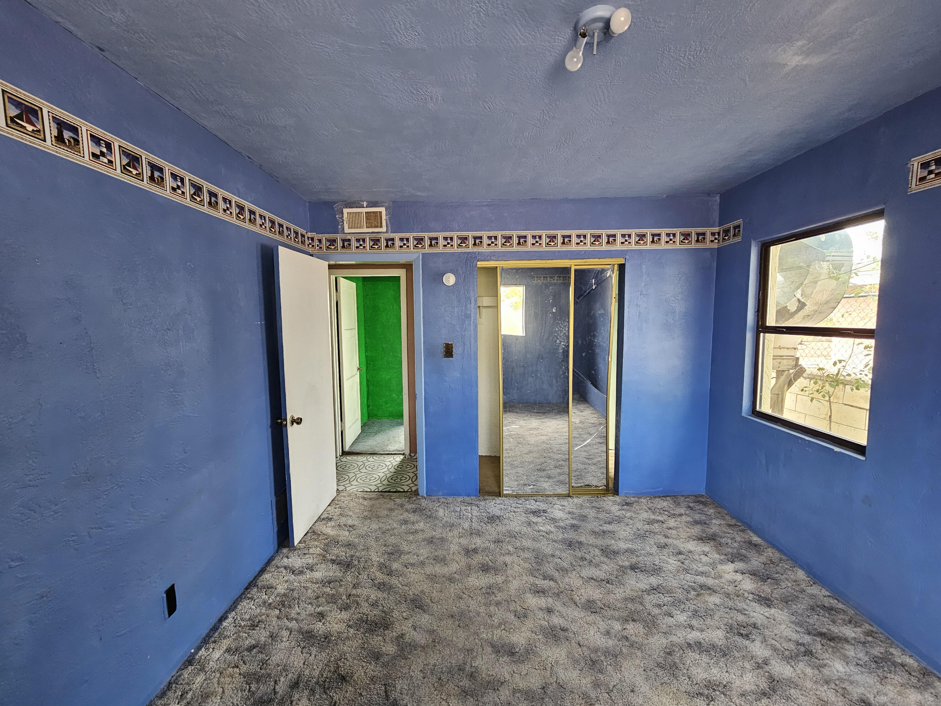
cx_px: 470
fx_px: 353
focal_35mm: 13
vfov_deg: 89.9
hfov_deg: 106.2
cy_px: 353
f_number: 2.2
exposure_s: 1/60
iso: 160
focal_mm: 2.2
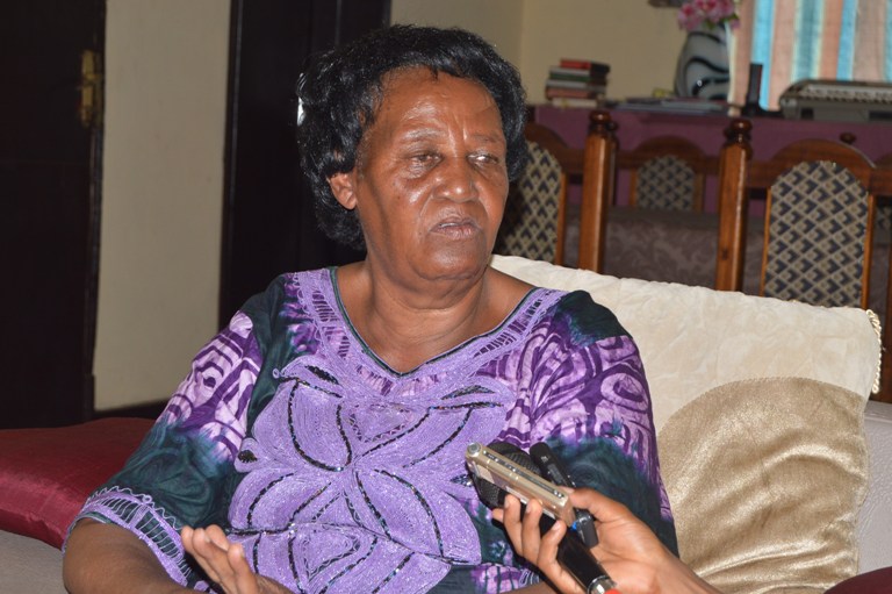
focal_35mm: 82
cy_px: 297
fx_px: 2043
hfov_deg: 24.6
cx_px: 446
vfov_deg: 16.5
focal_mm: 55
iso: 400
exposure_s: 1/100
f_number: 7.1
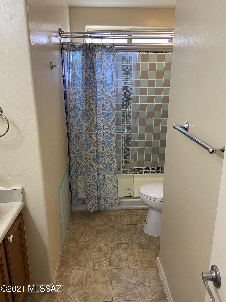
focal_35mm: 26
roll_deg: +0.2
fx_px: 226
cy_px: 151
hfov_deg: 53.1
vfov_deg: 67.3
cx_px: 113
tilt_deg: -15.4
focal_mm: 4.25
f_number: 1.8
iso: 100
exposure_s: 1/60
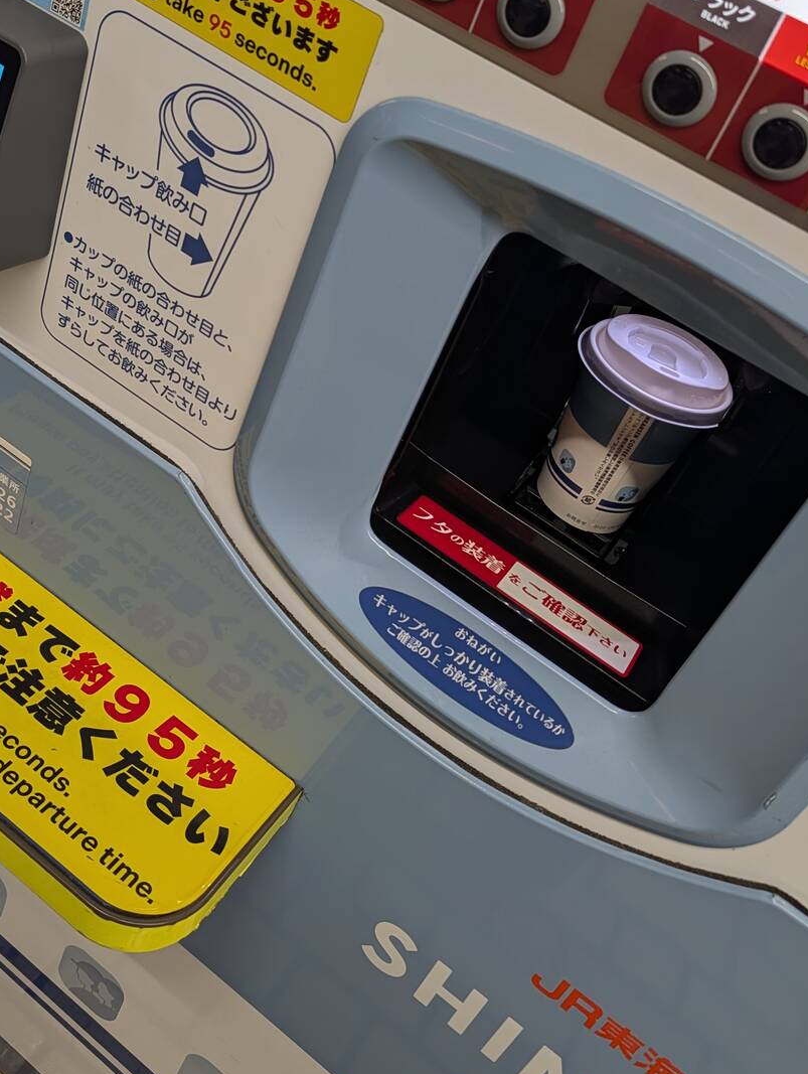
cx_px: 348
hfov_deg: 39.7
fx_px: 1118
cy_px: 360
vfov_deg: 50.4
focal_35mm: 36
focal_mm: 6.9
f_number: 1.68
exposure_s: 1/101
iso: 30
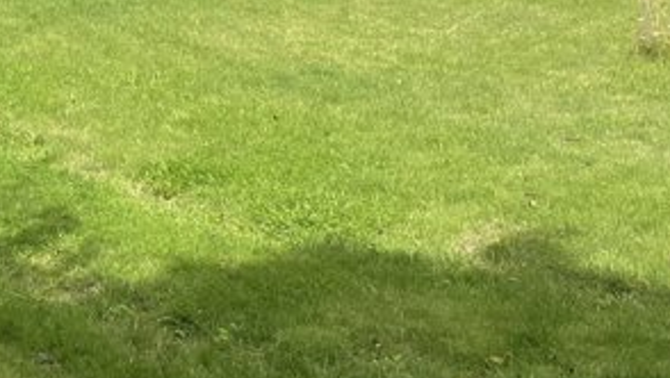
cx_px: -62
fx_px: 1369
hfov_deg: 25.5
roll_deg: -3.8
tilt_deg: +4.3
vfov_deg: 14.4
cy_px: -230
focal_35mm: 77
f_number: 1.6
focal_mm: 4.2
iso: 32
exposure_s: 1/2959
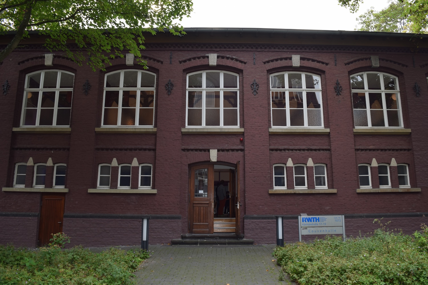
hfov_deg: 67.4
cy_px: 142
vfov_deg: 47.9
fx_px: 321
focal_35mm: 27
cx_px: 214
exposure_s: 1/125
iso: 200
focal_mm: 18
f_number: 5.6
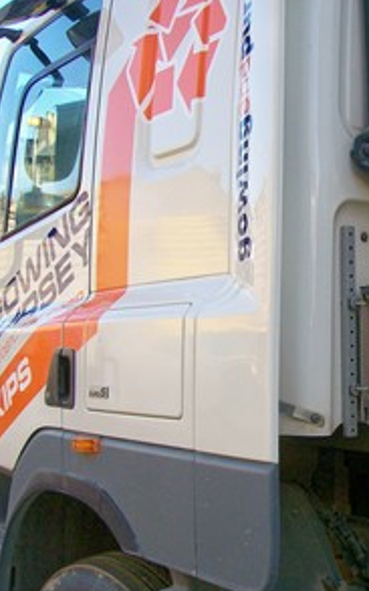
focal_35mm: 52
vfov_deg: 38.9
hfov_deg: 24.1
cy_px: 298
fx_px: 837
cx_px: 335
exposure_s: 1/223
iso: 80
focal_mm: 6
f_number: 2.7
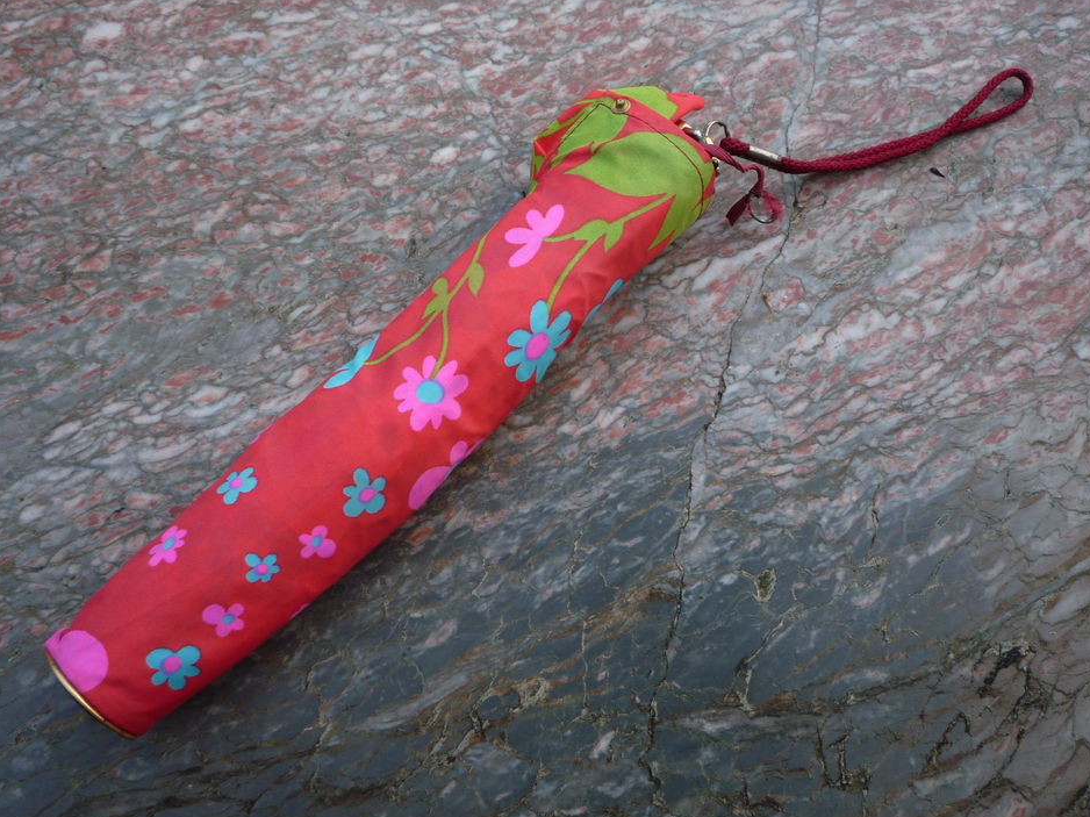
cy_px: 387
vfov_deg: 44.1
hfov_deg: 56.8
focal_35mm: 32
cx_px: 542
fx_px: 1007
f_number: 3.3
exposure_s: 1/50
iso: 100
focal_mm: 5.2
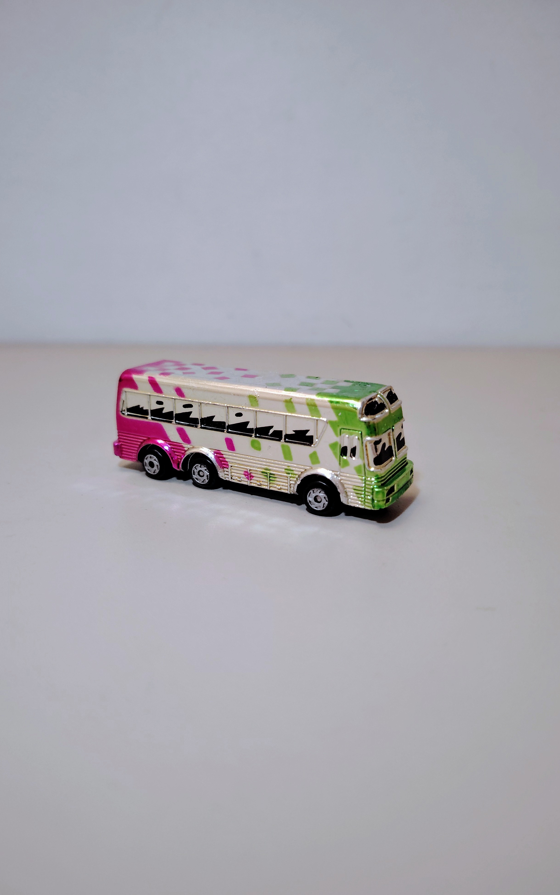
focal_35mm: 26
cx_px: 282
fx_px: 635
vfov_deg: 70.4
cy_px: 456
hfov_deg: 47.6
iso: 1250
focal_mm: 5.25
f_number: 1.75
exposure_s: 1/50
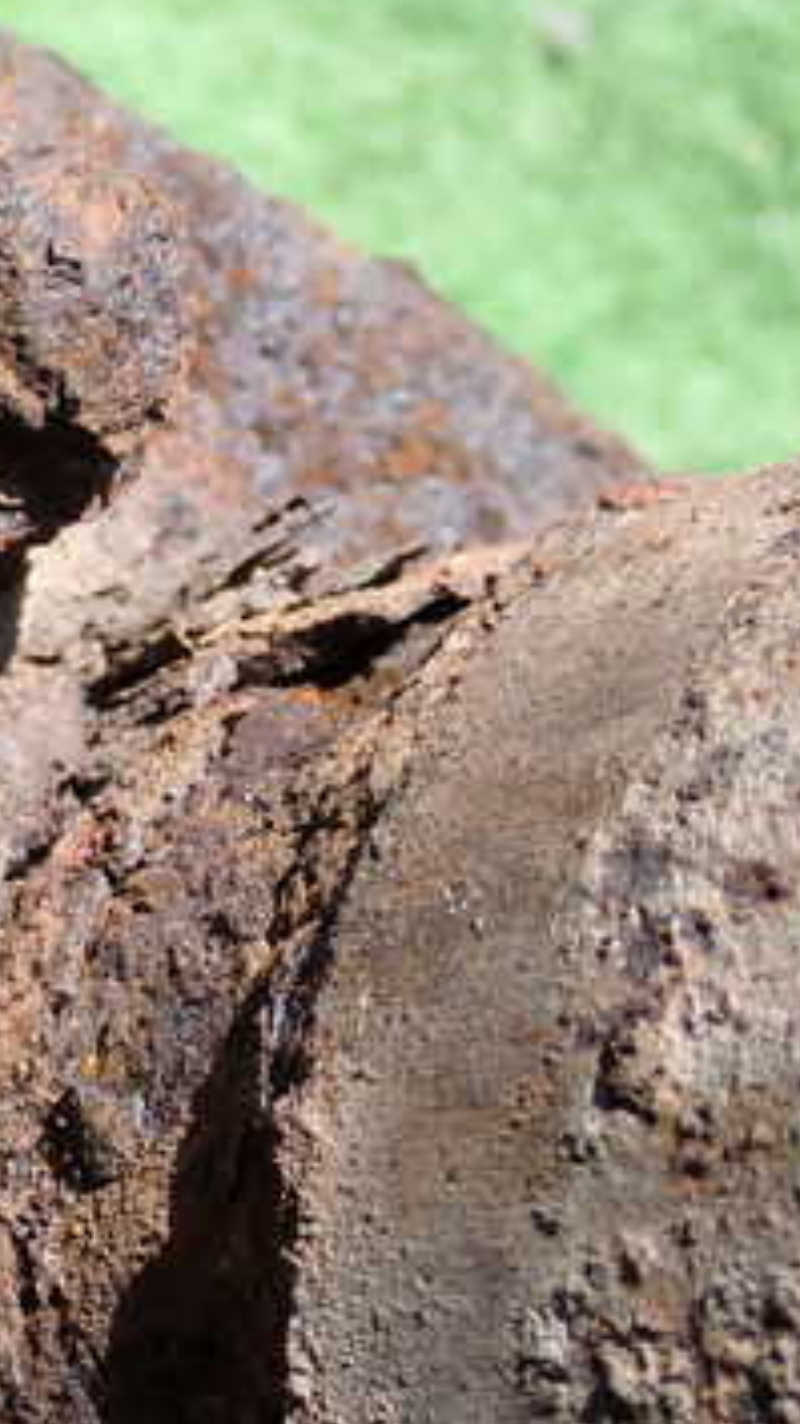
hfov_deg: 8.4
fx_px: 5358
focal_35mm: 142
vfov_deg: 15.1
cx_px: -257
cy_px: 724
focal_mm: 13.65
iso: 100
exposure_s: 1/200
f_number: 5.6
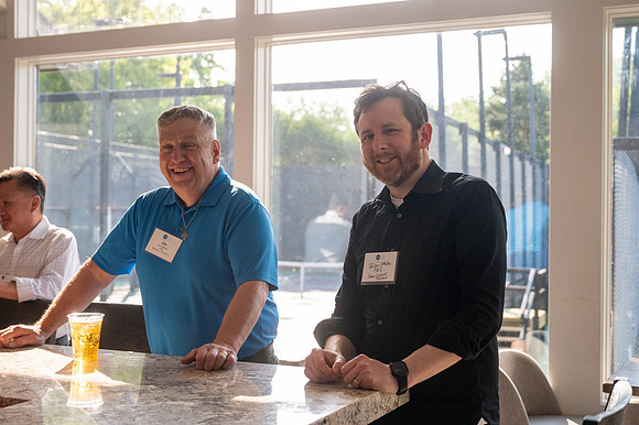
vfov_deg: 28.3
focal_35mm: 47
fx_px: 842
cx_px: 329
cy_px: 213
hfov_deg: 41.5
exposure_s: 1/2000
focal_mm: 45
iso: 1600
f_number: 4
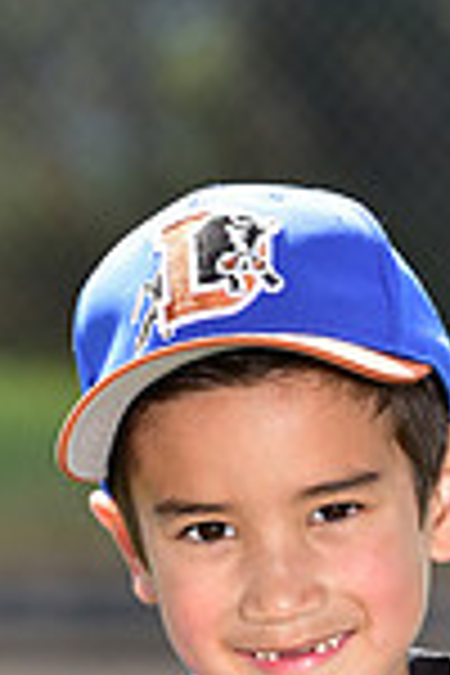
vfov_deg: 2.9
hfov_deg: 1.9
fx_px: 13368
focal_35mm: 713
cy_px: 828
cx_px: 349
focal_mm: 185
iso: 100
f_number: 5.6
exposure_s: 1/200
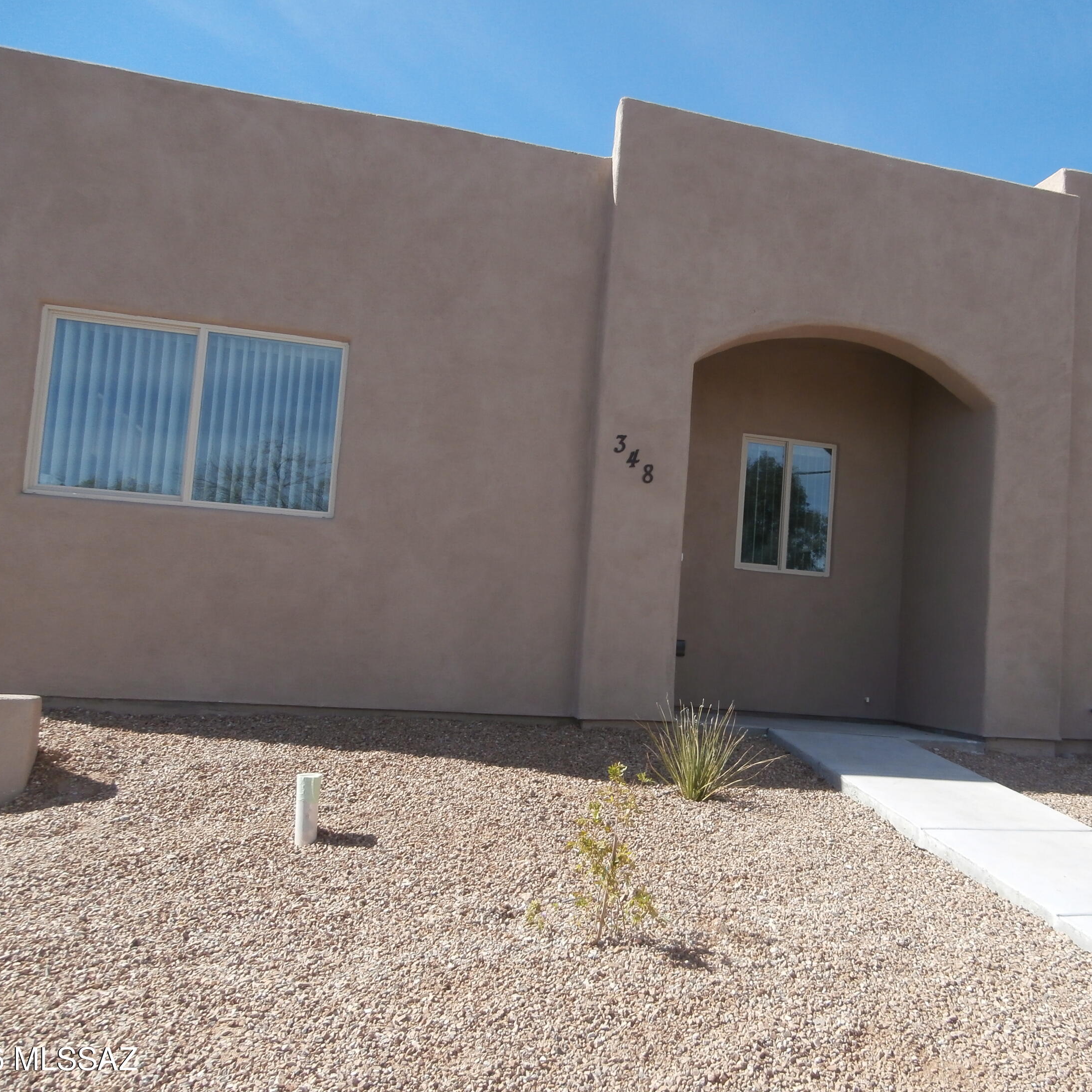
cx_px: 655
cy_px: 550
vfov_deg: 55.6
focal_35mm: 29
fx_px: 1035
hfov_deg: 55.2
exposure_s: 1/800
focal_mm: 4.2
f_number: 3
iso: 100
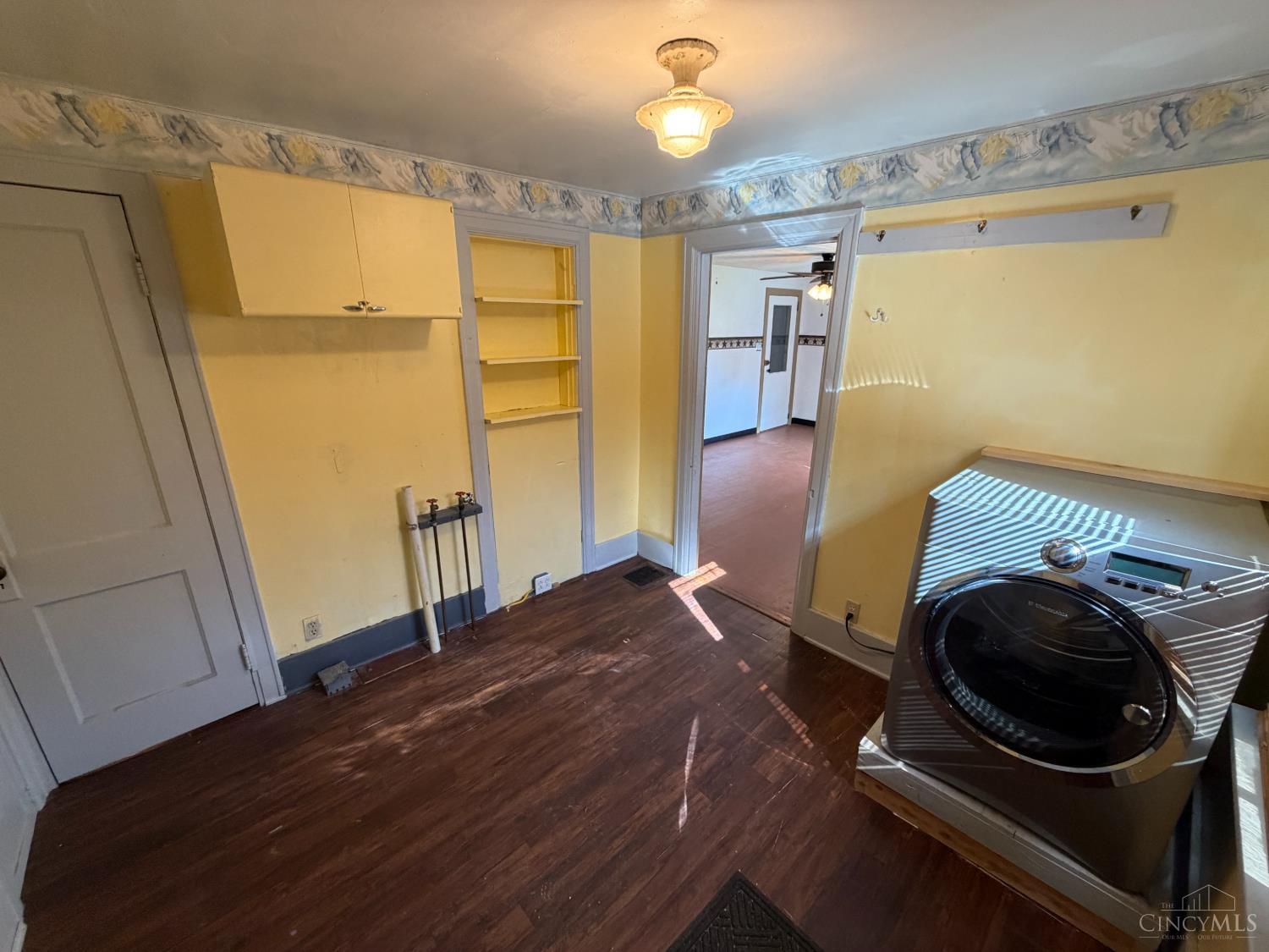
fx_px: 513
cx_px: 634
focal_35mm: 14
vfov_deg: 85.7
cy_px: 476
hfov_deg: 102.1
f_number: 2.2
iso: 250
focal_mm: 2.22
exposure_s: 1/60
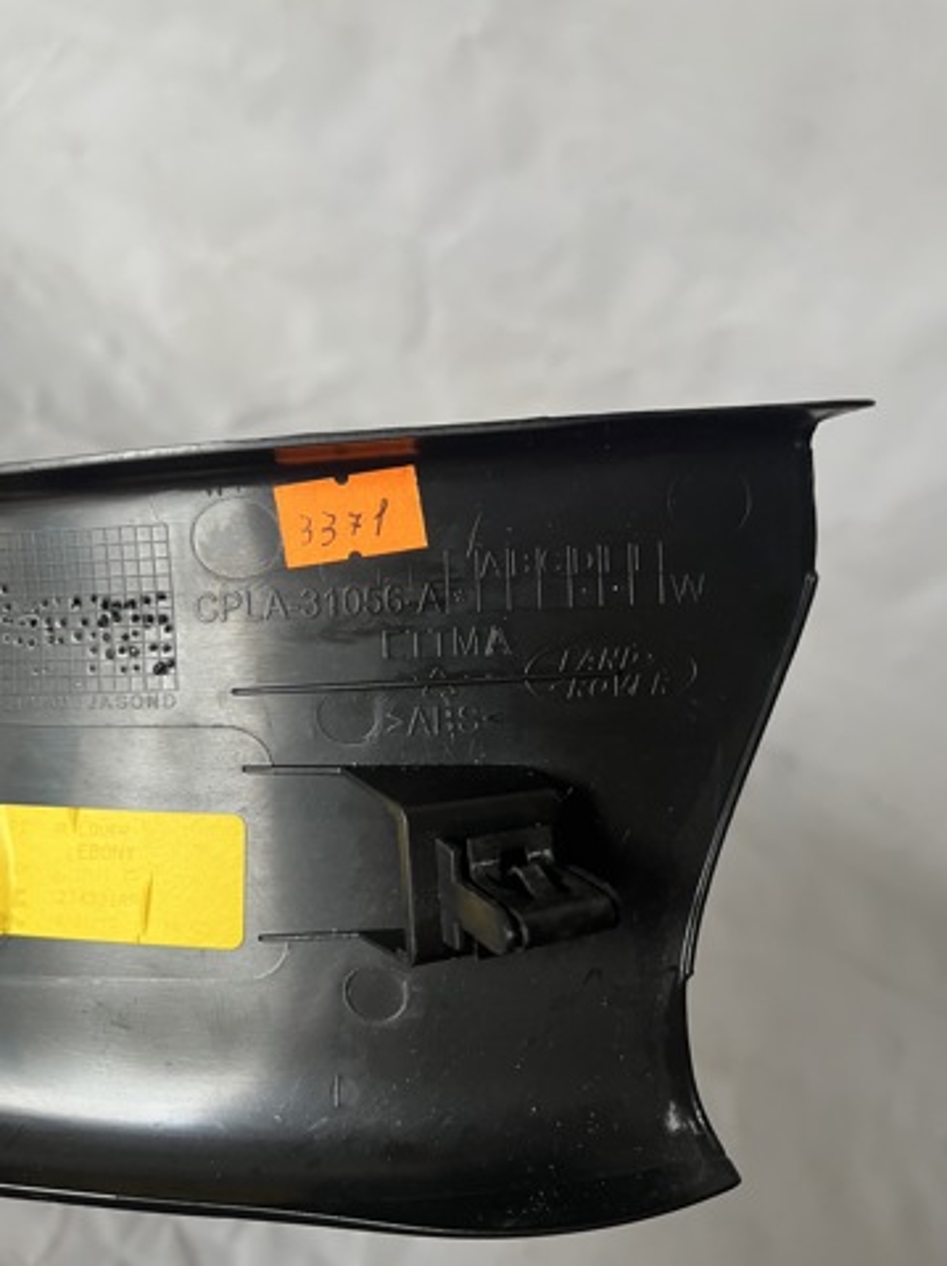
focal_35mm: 26
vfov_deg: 67.4
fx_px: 950
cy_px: 633
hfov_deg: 53.0
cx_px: 474
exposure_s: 1/69
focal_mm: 5.1
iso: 125
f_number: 1.6
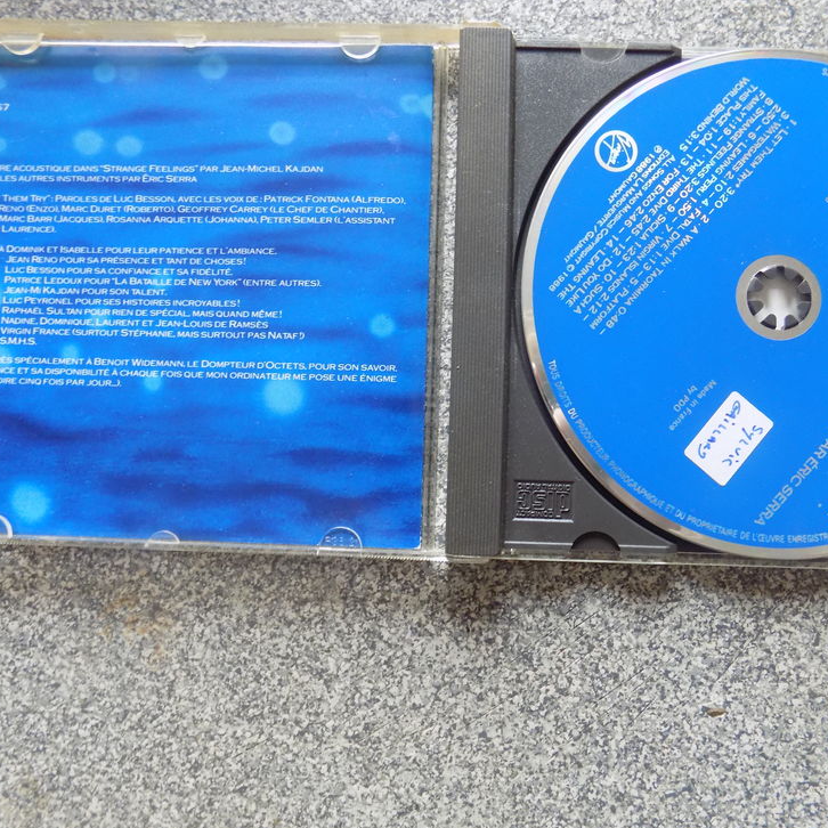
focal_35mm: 28
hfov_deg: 57.2
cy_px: 415
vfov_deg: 57.3
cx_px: 443
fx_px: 758
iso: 200
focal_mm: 4
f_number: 3.1
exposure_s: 1/30
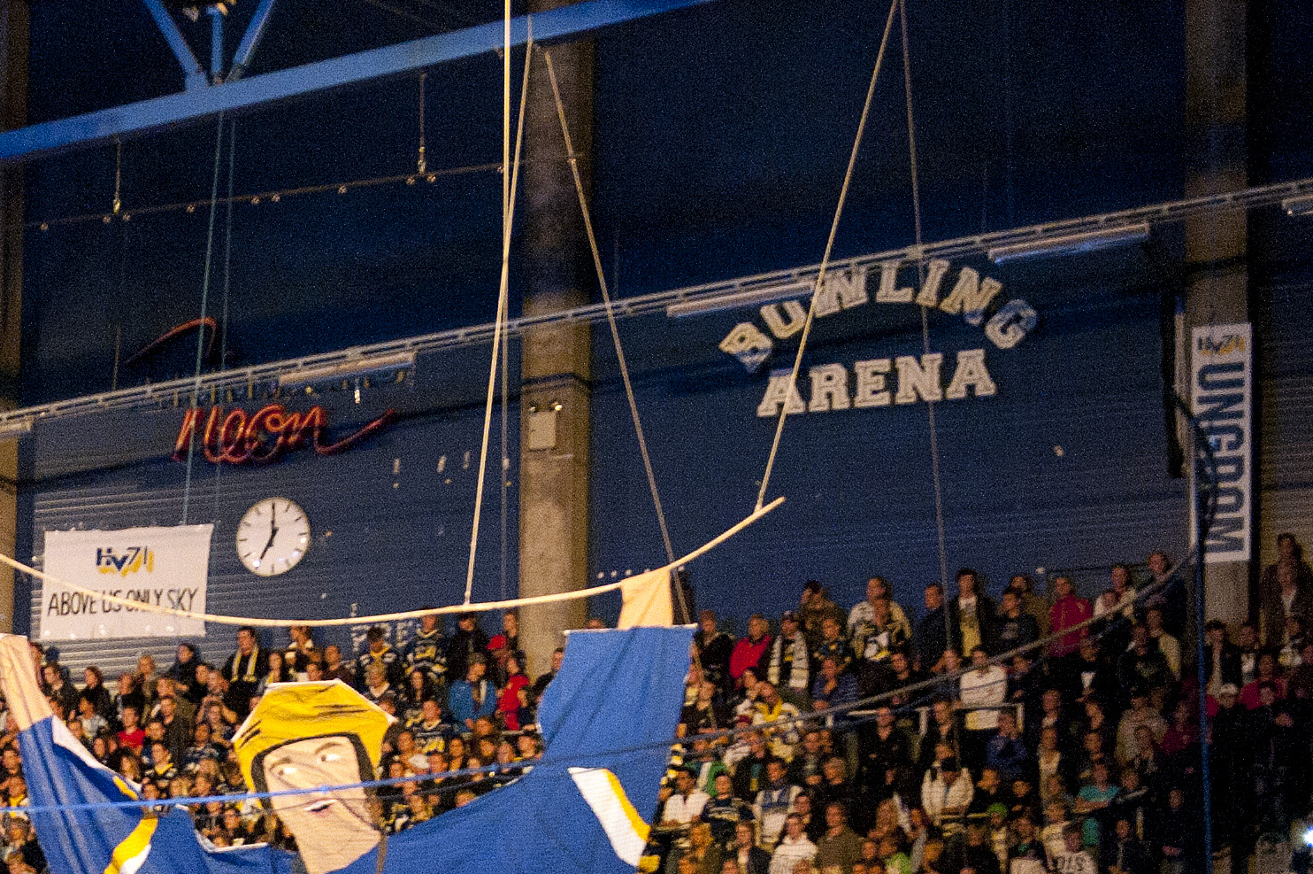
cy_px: 909
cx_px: -202
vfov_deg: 12.4
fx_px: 3972
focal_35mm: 109
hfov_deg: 18.0
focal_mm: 38
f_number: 2.8
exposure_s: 1/80
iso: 4000
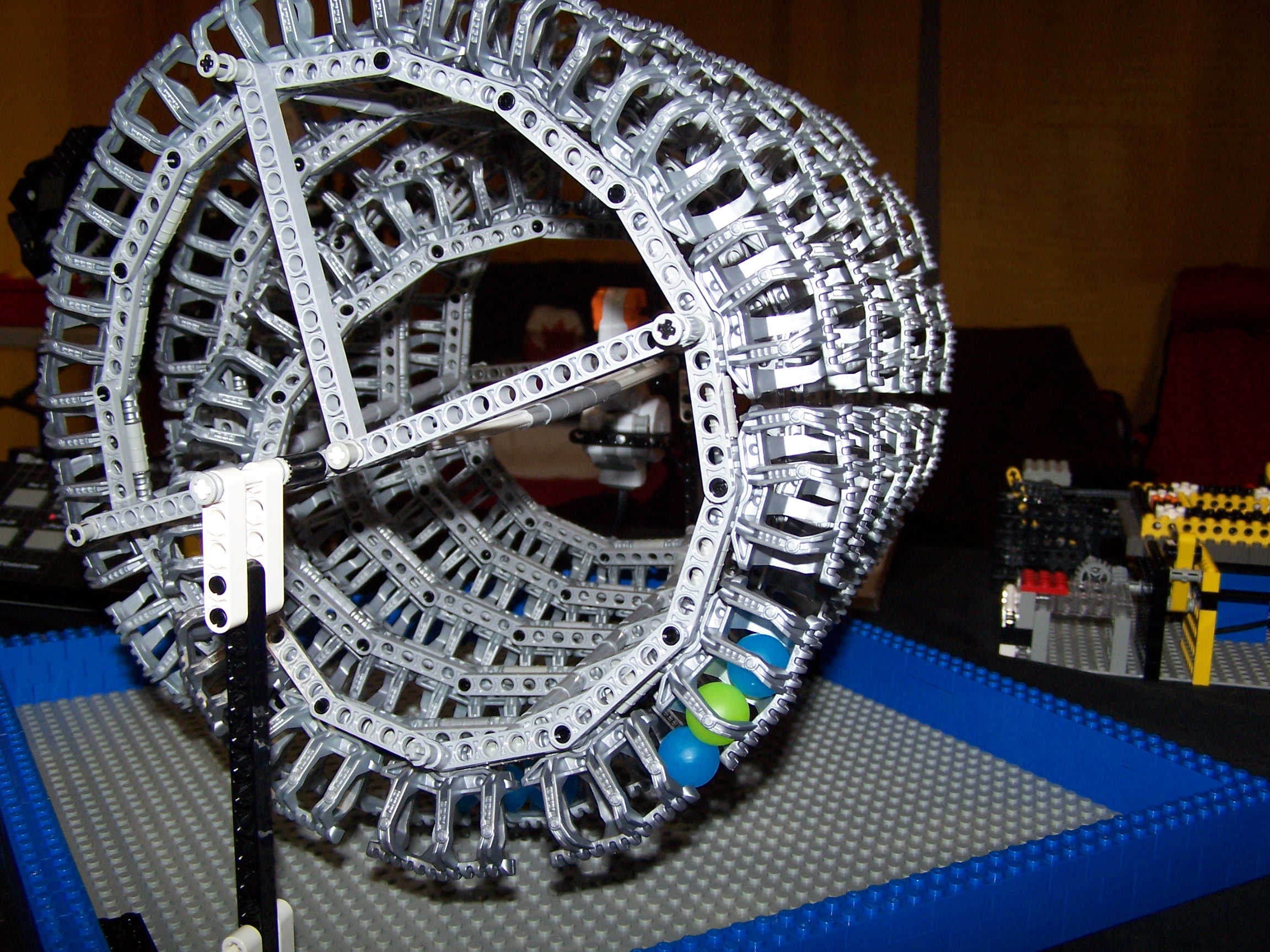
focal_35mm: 38
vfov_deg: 37.7
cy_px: 476
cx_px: 635
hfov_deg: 49.0
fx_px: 1394
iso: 140
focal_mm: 6.3
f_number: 2.8
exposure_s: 1/60
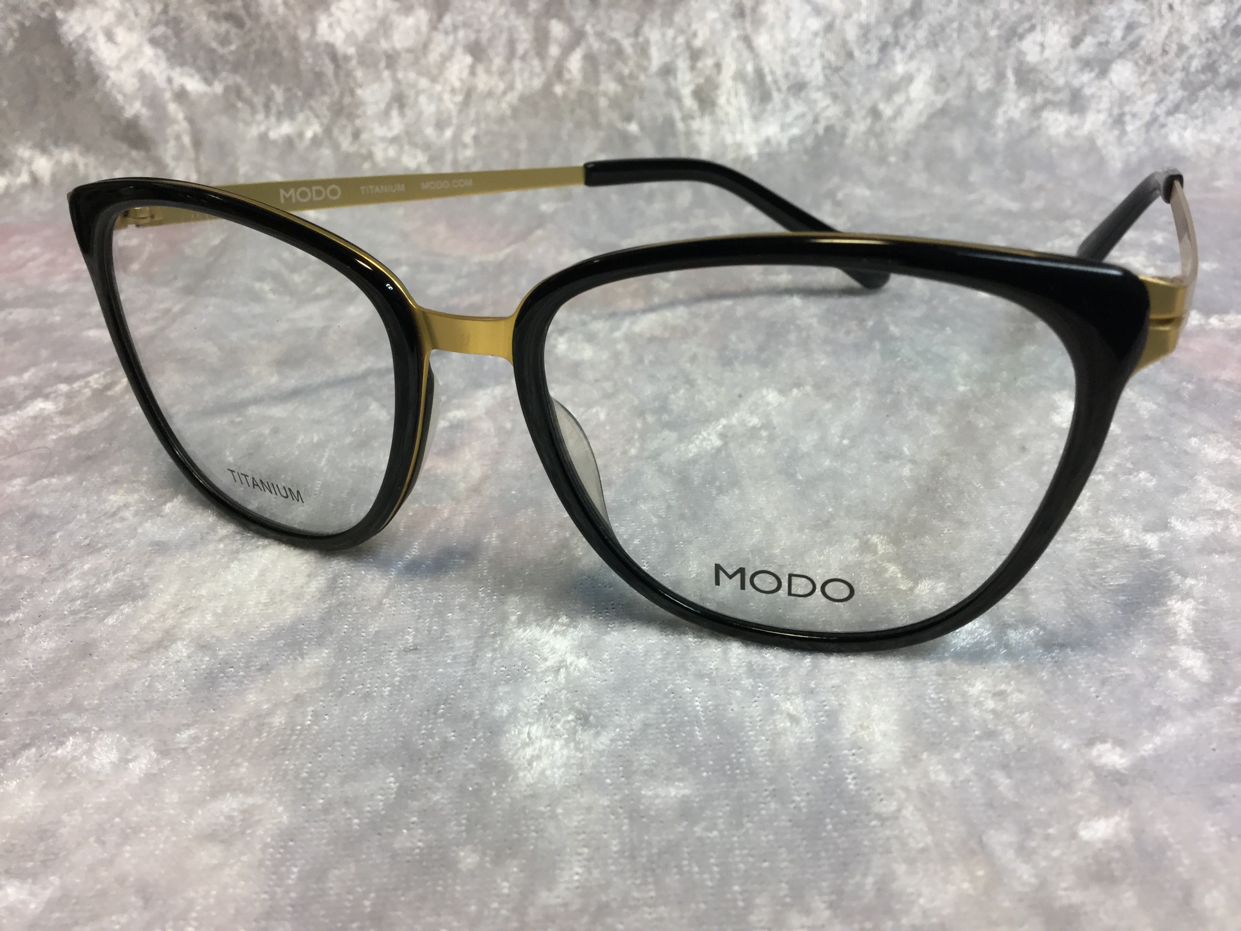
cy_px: 466
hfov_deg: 58.4
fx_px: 1111
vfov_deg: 45.4
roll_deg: -0.7
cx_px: 620
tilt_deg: -35.1
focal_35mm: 31
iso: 40
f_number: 2.4
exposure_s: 1/33
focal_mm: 3.3
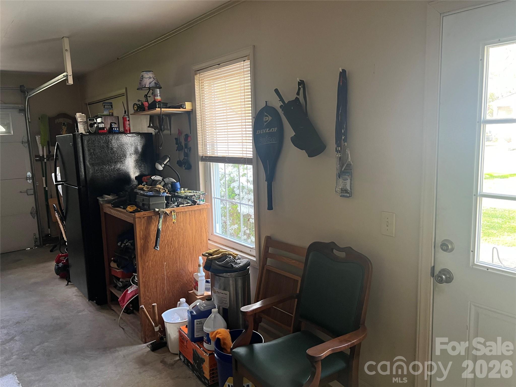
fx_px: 388
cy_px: 194
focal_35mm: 26
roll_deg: +2.2
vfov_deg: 53.1
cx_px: 258
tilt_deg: -7.3
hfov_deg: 67.3
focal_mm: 5.7
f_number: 1.5
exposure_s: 1/60
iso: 125
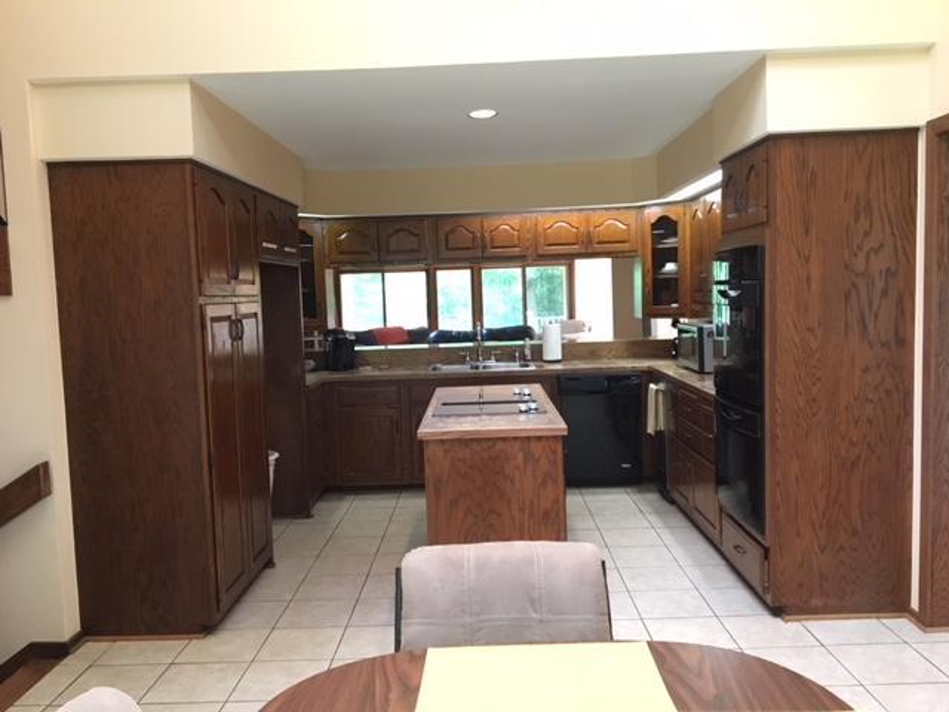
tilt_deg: -3.7
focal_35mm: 29
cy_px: 356
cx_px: 474
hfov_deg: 61.7
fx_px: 795
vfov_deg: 48.2
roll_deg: +2.7
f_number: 2.2
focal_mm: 4.15
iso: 200
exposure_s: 1/30
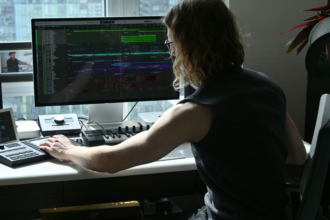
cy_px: 110
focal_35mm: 75
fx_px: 688
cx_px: 165
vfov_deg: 18.2
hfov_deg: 27.0
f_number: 6.3
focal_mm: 50
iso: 100
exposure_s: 1/125
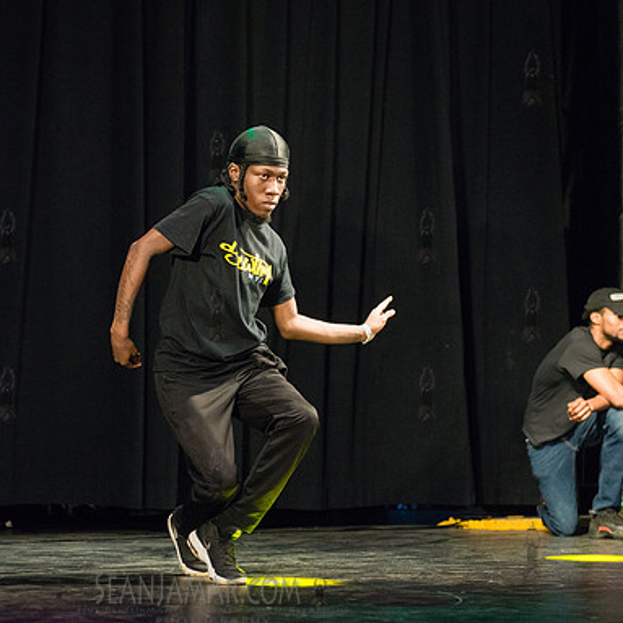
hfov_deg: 19.2
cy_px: 313
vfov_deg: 19.3
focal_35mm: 90
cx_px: 216
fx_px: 1833
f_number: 2.8
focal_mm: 70
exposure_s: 1/1250
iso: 4000
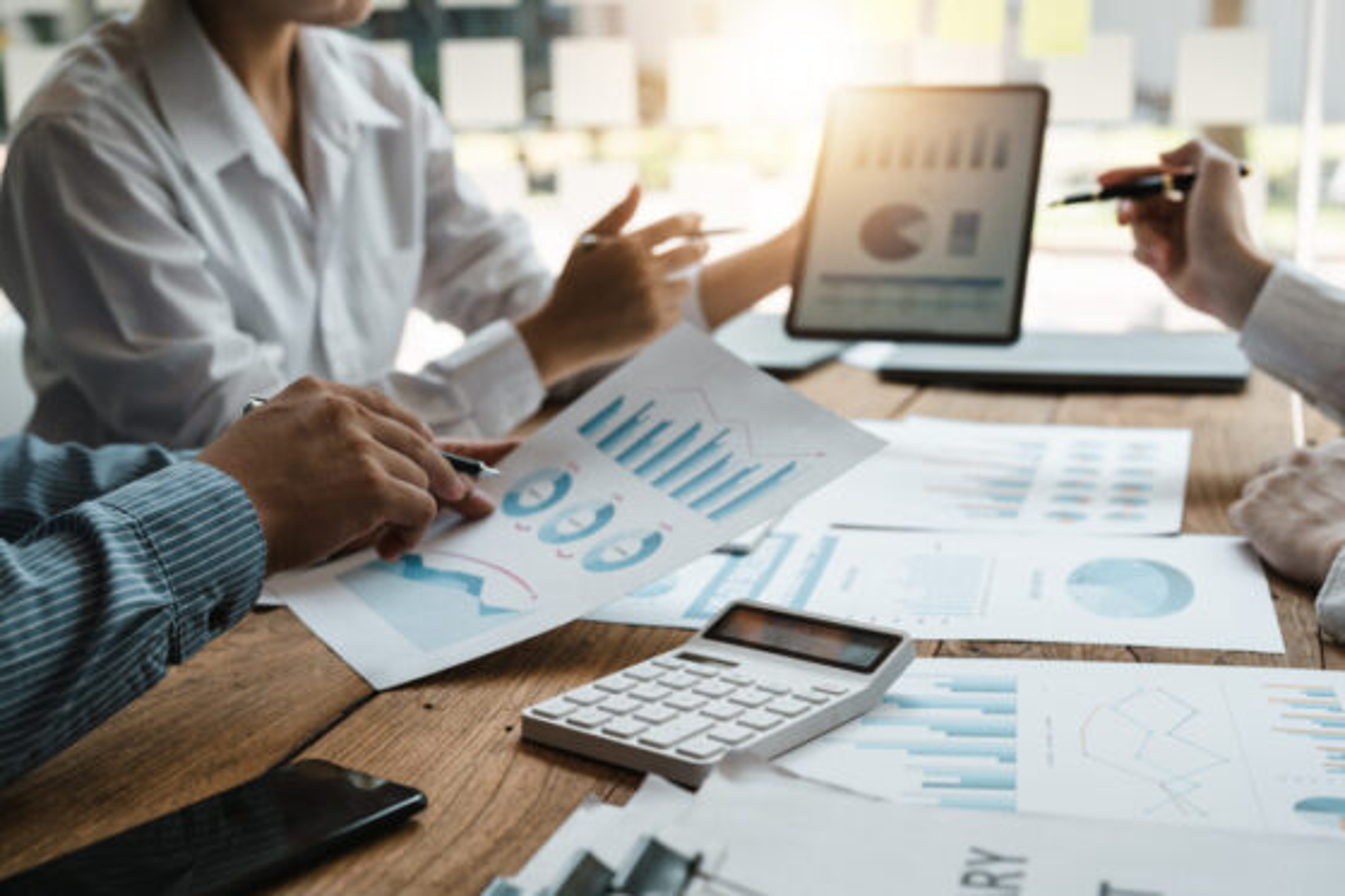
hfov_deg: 39.6
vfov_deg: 27.0
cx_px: 672
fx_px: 1867
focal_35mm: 50
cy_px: 448
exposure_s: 1/125
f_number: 4
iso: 100
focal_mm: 50
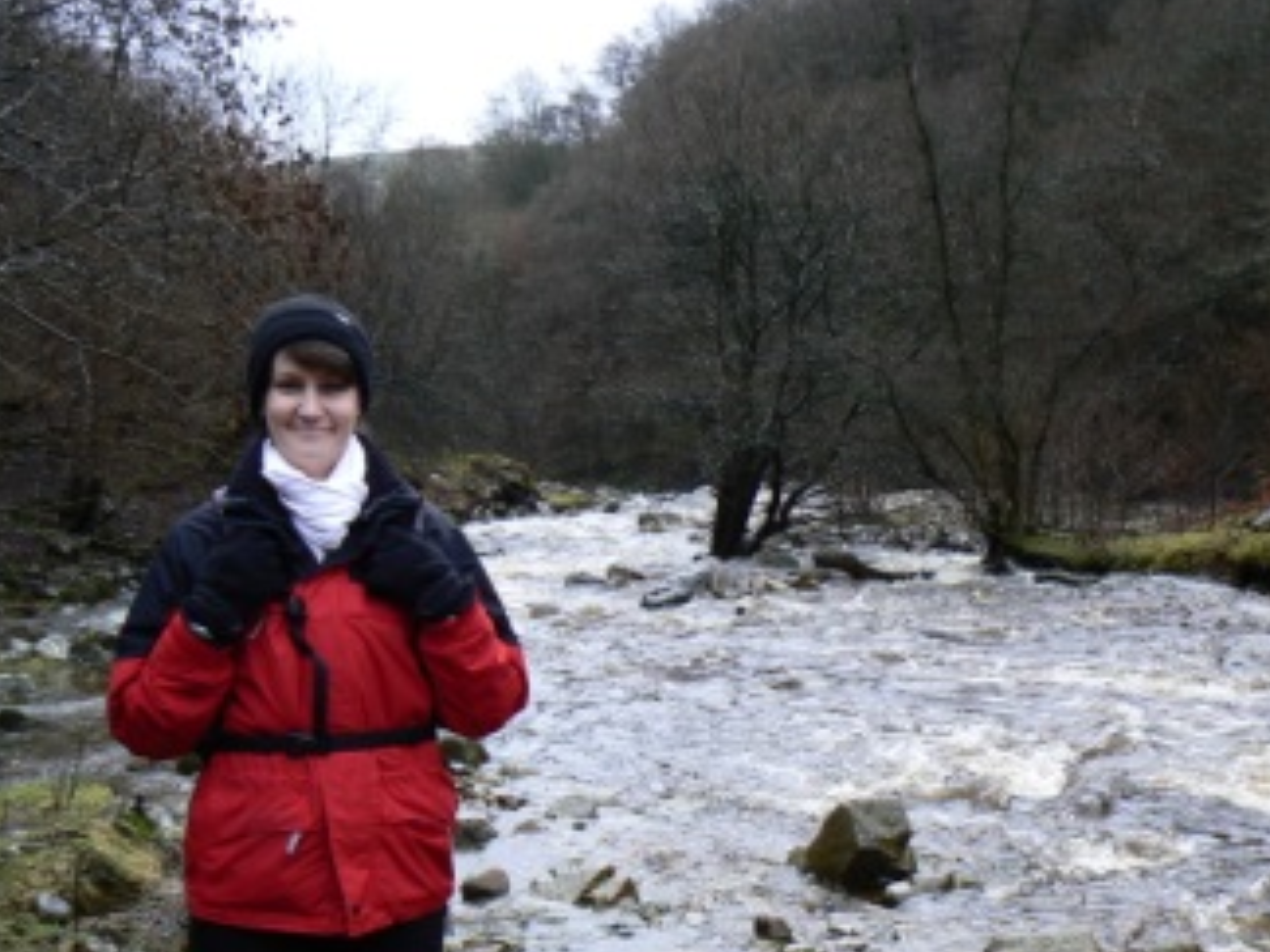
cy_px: 595
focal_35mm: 48
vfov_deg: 30.1
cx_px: 631
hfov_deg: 39.7
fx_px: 1761
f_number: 2.8
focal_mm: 6
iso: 80
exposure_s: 1/50
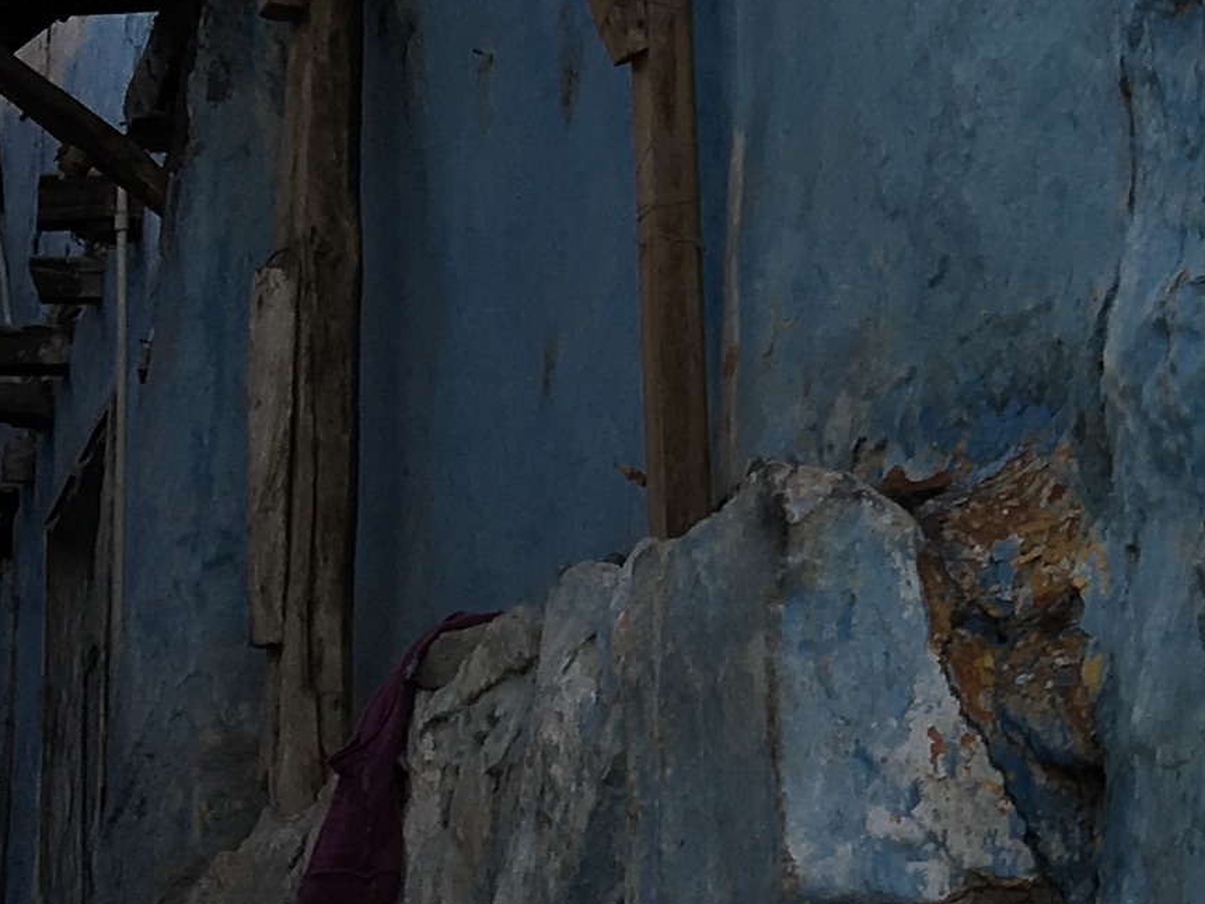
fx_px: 4734
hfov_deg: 13.4
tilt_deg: +20.3
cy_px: -233
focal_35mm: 136
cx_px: 1959
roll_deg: +6.6
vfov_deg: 10.7
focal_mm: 4.15
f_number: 2.2
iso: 25
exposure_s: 1/601
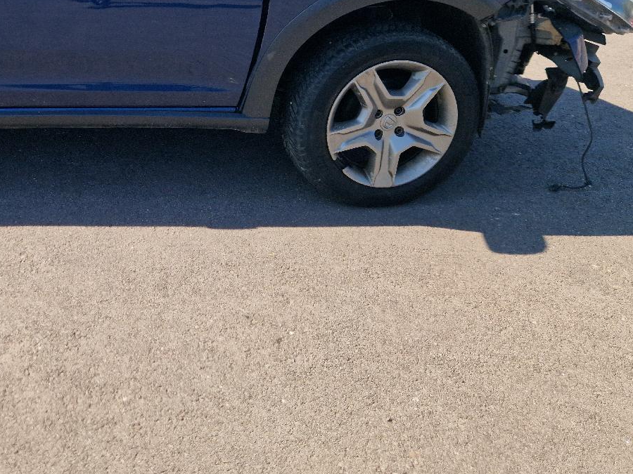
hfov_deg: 37.9
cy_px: 41
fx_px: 841
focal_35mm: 46
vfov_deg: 30.1
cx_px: 41
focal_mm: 5.4
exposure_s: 1/769
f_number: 1.8
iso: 50
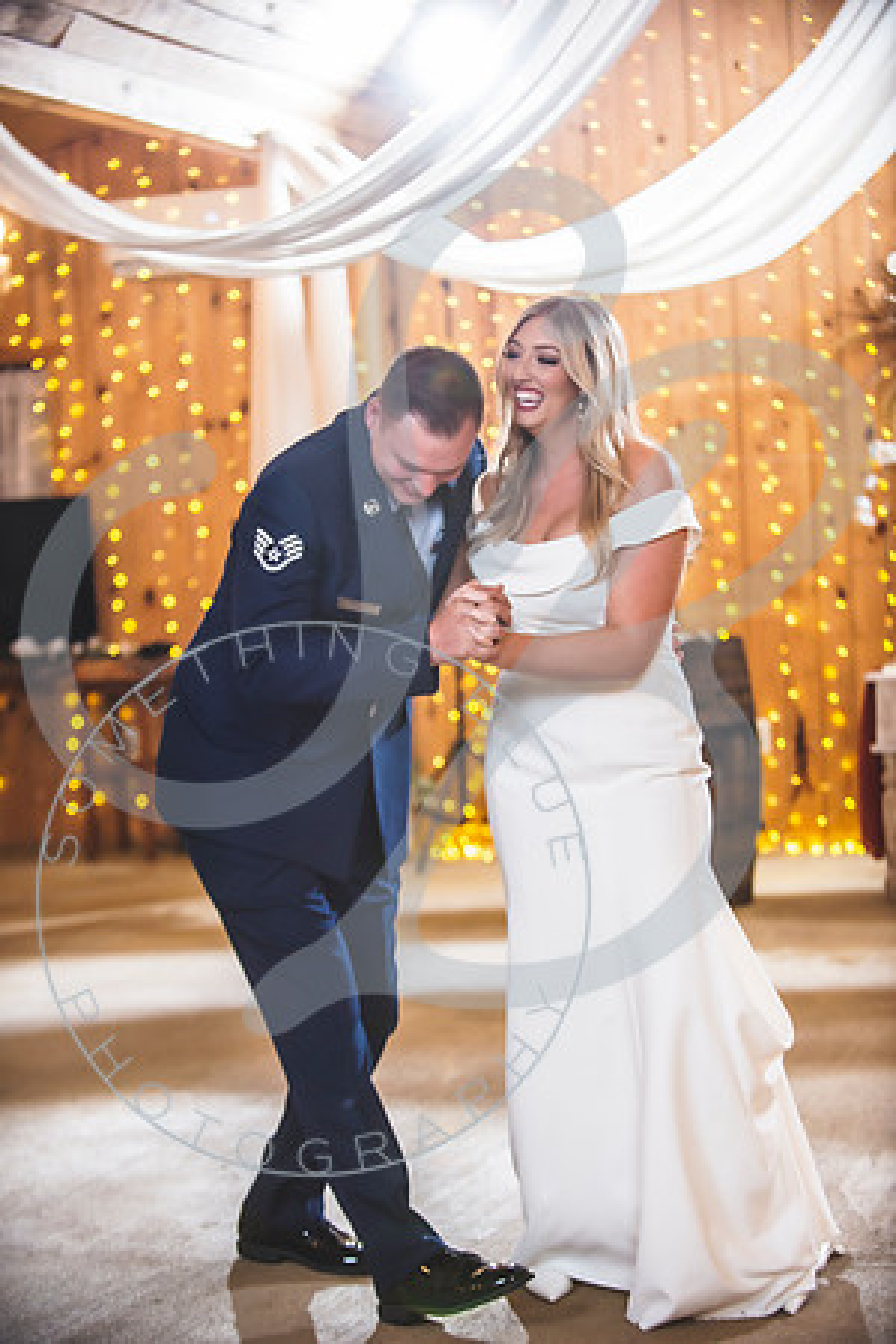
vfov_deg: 28.8
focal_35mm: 70
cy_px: 672
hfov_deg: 19.5
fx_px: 2613
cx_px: 448
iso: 1000
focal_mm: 70
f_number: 2.8
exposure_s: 1/200
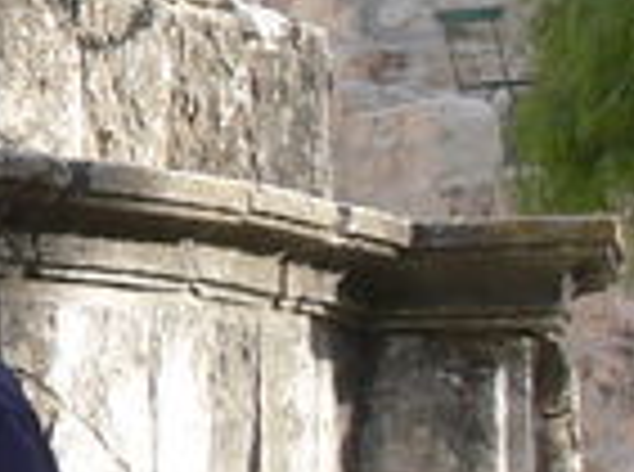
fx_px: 4092
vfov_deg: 6.6
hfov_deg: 7.6
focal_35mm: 224
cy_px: -11
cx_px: -1344
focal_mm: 7.4
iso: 80
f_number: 4.5
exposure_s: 1/125
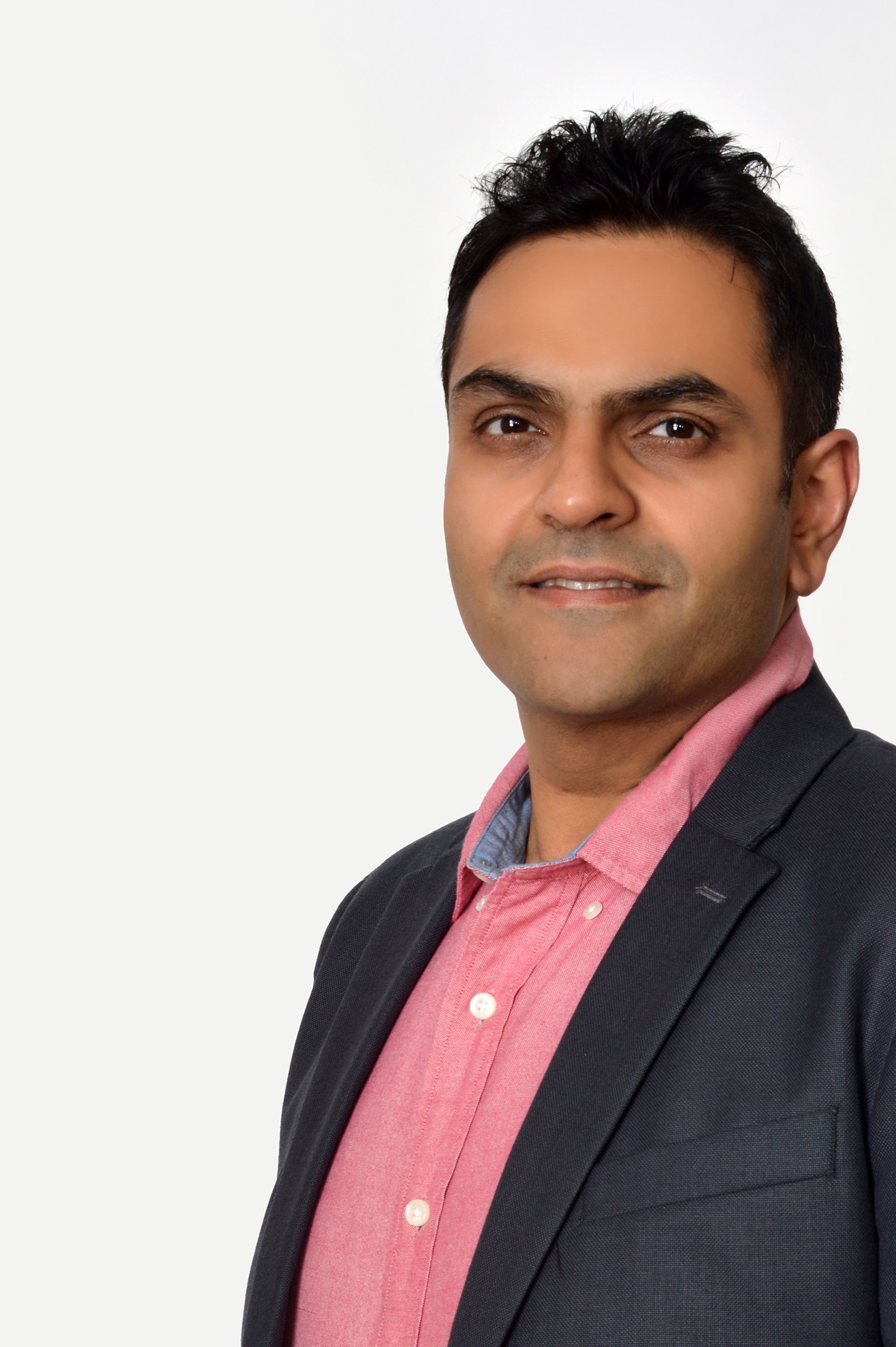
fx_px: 2756
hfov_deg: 18.4
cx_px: 547
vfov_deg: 27.2
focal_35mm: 74
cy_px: 935
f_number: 13
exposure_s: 1/160
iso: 100
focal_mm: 35
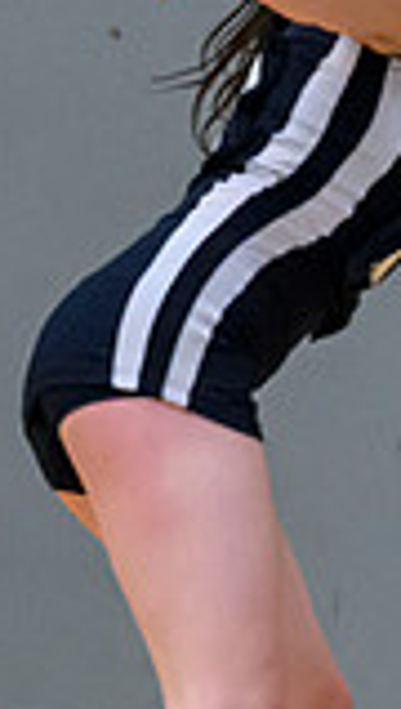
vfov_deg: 1.9
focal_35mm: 1134
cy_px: 145
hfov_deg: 1.1
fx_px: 21334
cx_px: 1283
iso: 6400
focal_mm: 200
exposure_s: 1/1000
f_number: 3.5
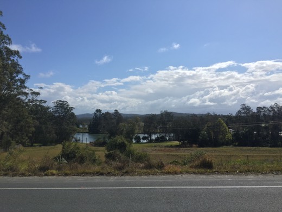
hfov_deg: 61.7
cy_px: 106
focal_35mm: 29
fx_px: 236
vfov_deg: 48.2
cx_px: 141
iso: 32
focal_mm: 4.15
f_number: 2.2
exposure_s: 1/3597
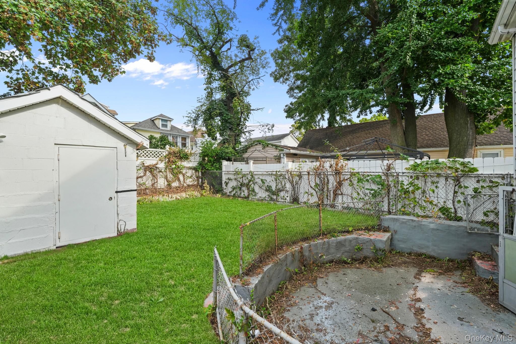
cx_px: 258
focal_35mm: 14
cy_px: 172
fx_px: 201
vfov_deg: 81.2
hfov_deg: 104.3
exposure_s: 1/200
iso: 800
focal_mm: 14
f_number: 9
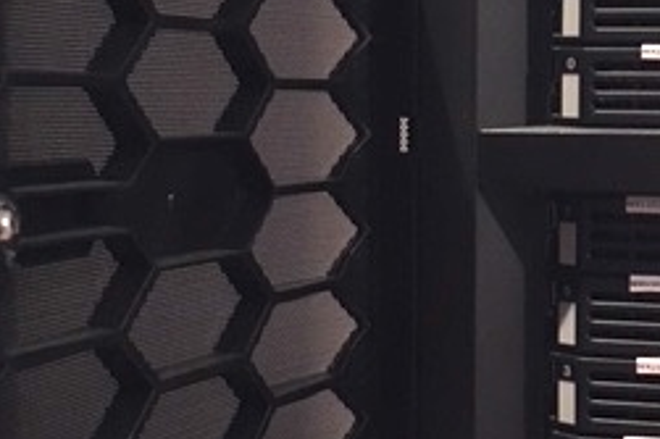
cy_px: 200
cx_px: 586
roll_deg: -1.6
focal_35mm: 77
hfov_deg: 25.6
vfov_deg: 17.7
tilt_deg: -3.5
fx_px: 1411
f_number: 2.2
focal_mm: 4.15
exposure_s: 1/17
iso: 320
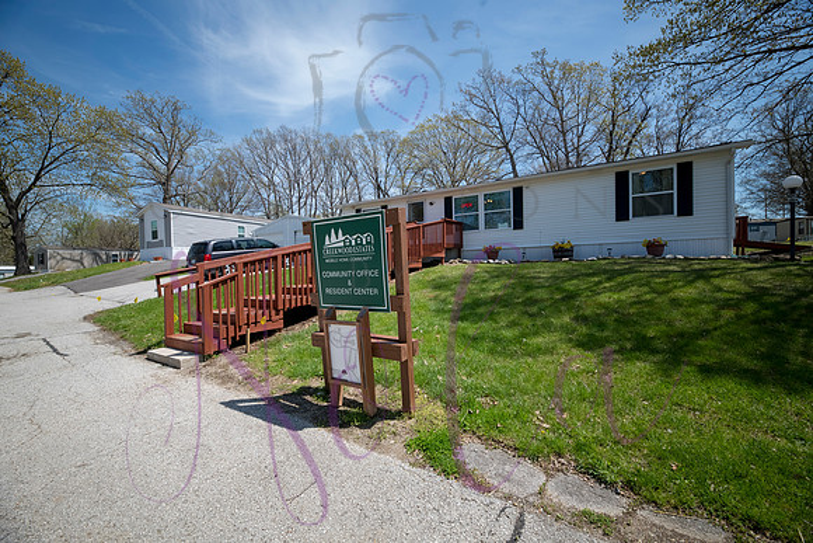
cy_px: 272
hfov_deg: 104.2
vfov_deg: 81.2
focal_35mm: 14
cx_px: 406
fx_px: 316
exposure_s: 1/250
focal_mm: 14
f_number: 10
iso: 400
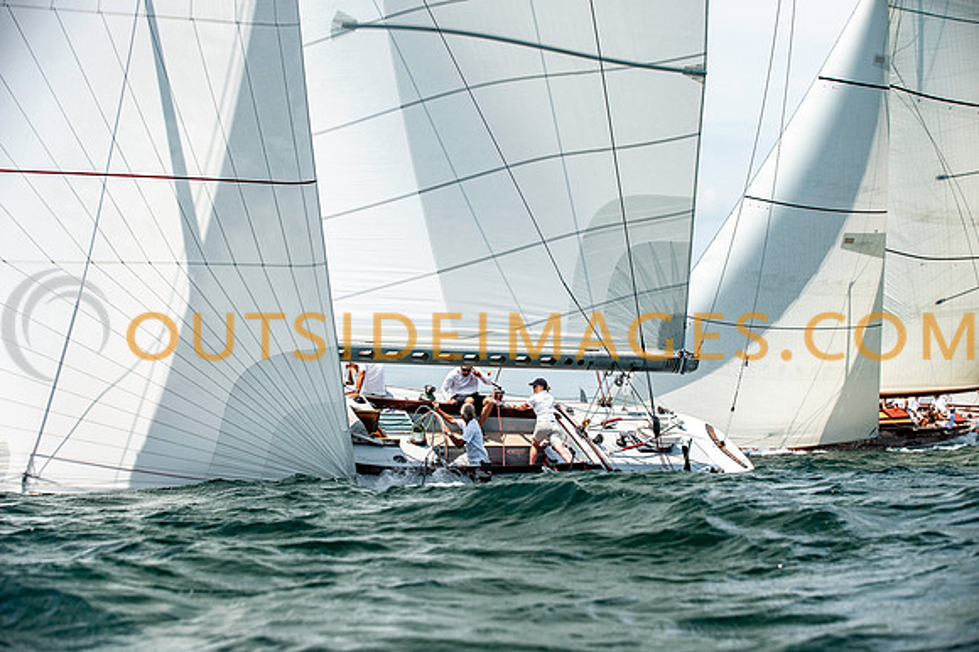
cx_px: 490
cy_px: 326
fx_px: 2174
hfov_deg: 25.4
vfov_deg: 17.0
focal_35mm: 80
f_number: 5
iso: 320
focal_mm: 80
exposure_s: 1/3200
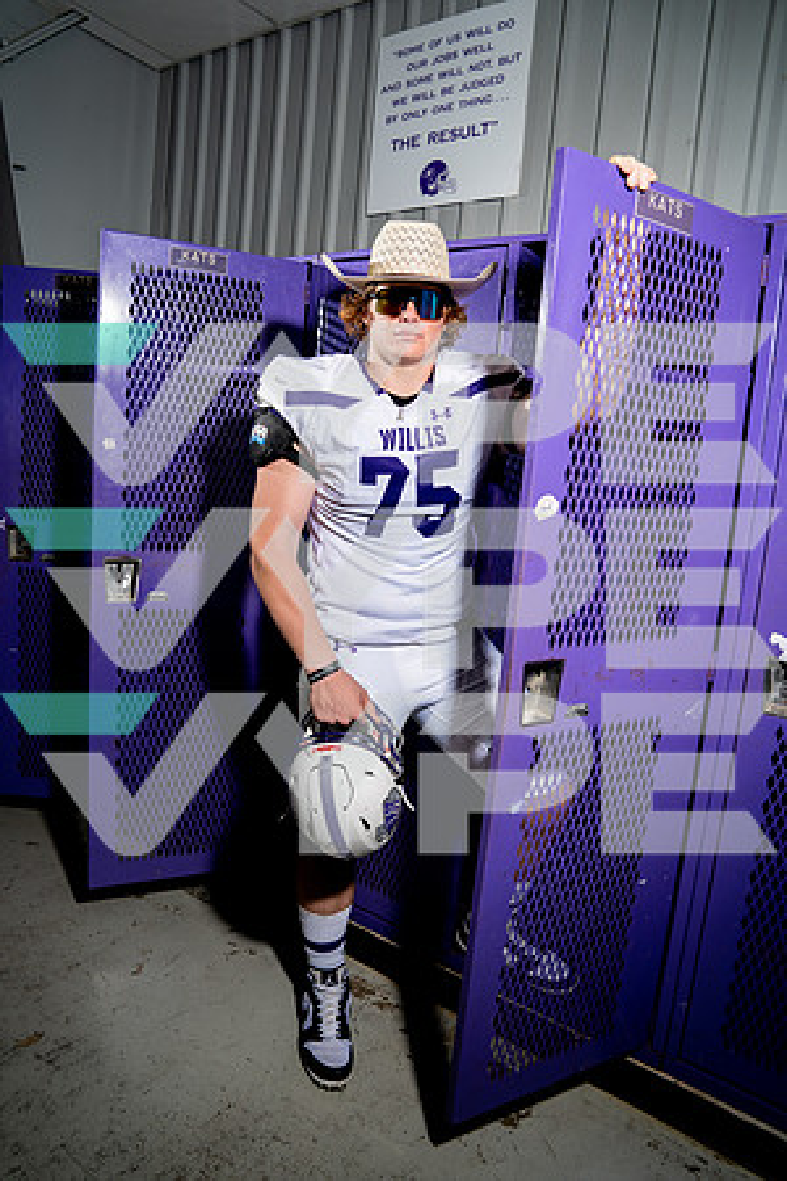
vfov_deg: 73.7
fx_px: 787
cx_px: 394
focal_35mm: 24
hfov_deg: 53.1
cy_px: 590
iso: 200
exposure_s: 1/250
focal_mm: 24
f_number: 5.6
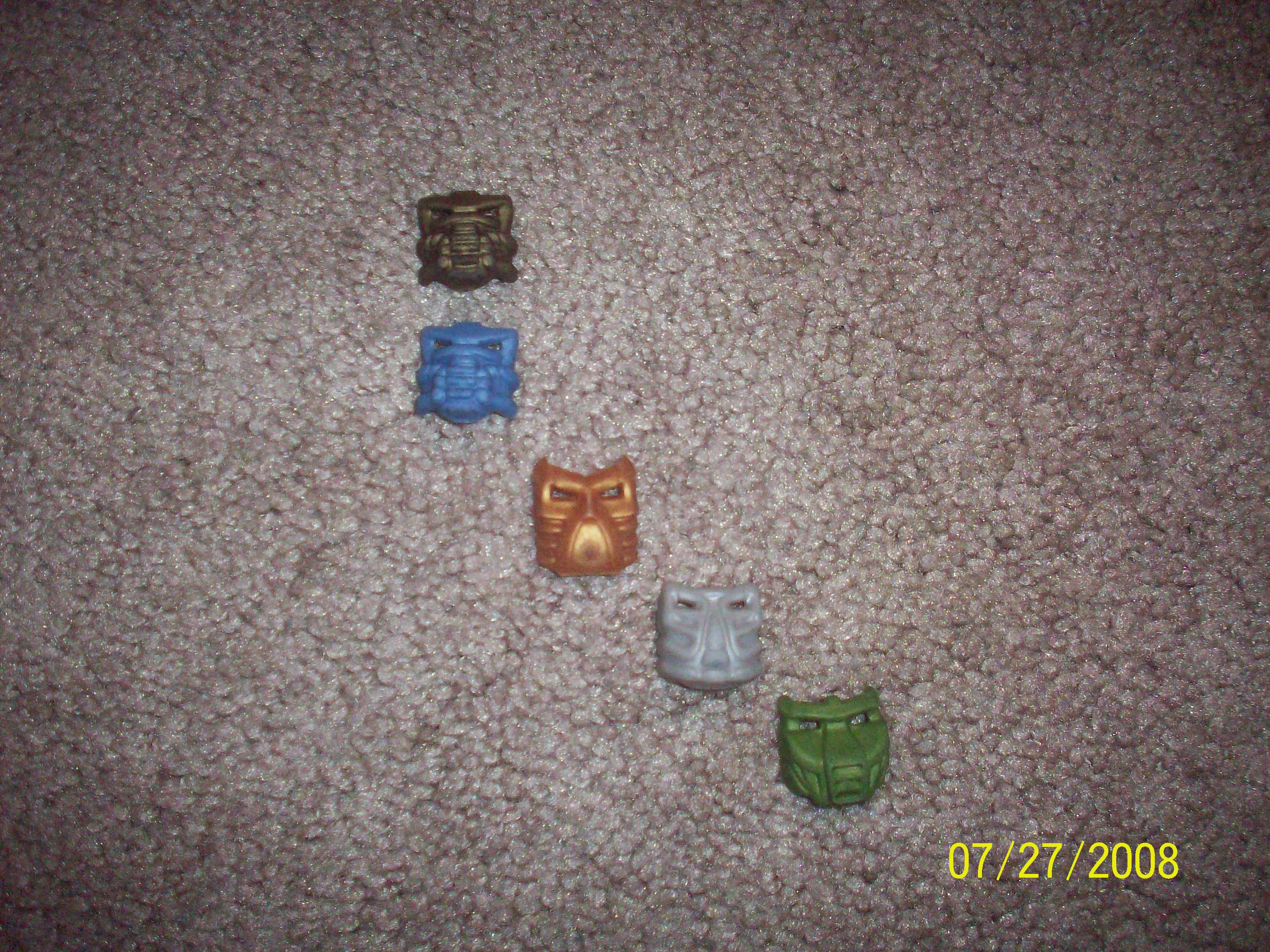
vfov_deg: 38.7
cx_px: 635
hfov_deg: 50.1
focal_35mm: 37
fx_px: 1357
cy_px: 476
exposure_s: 1/128
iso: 400
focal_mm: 6.2
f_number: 2.8
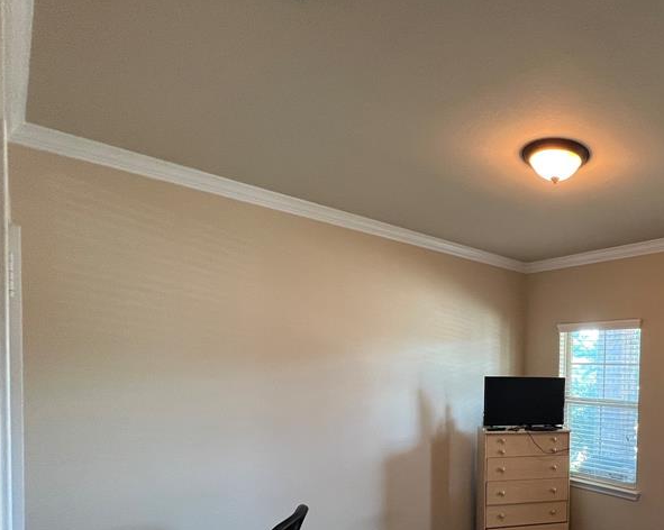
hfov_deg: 67.2
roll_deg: -1.3
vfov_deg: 60.1
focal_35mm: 22
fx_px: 432
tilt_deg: -2.1
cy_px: 390
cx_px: 543
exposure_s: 1/60
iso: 320
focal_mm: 1.57
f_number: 1.8
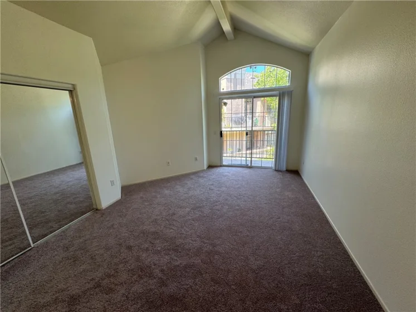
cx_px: 208
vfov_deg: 85.7
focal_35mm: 14
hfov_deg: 102.1
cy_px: 156
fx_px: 168
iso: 100
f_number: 2.2
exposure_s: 1/120
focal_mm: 2.22
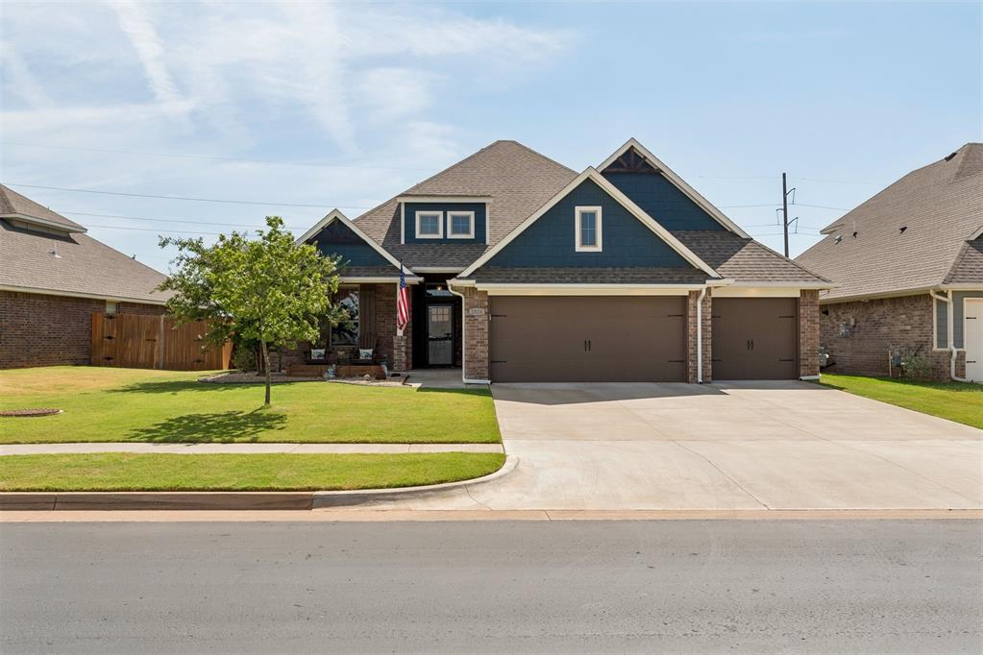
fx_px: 819
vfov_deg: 43.6
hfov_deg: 61.9
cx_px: 492
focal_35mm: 30
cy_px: 328
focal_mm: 20
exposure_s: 1/500
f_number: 8
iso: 200
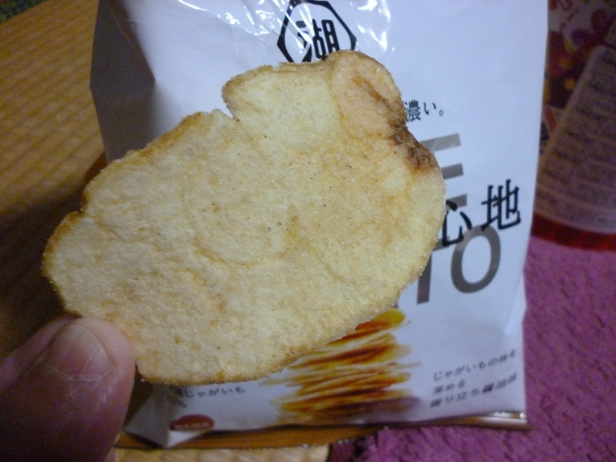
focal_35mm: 28
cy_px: 231
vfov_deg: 49.7
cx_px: 308
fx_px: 498
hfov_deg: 63.4
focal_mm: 5
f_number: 3.1
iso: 800
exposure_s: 1/50
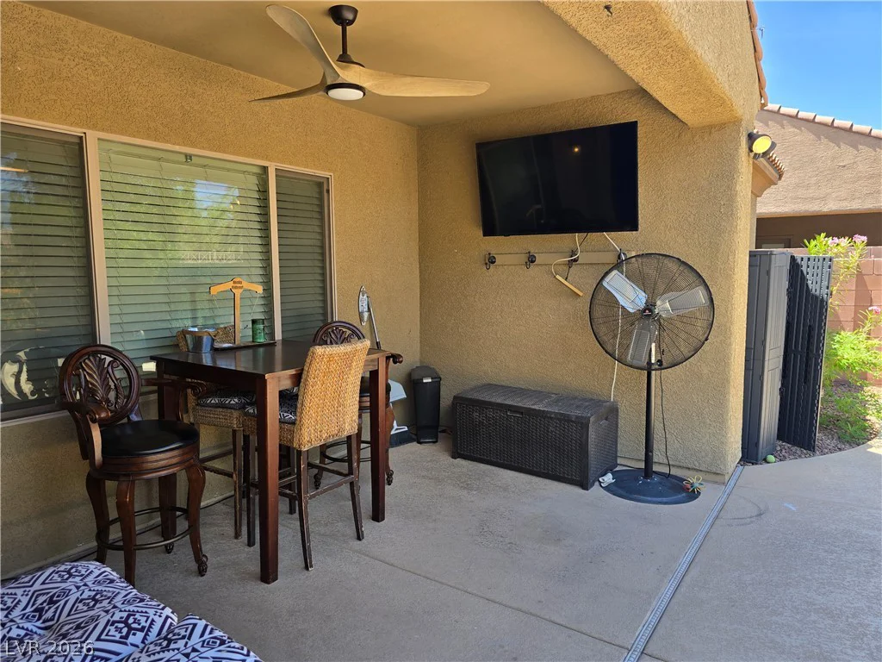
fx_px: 586
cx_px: 441
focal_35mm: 23
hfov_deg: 73.9
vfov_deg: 58.9
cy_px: 331
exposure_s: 1/207
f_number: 1.7
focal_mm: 6.3
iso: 12
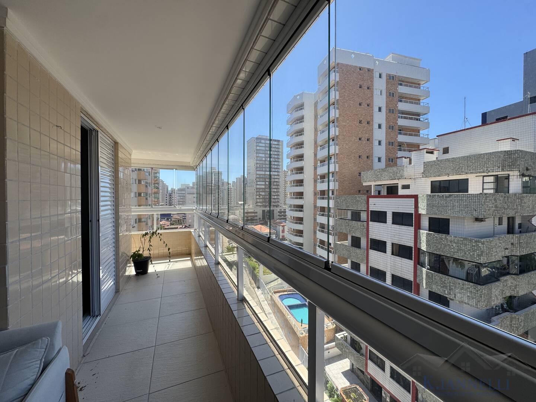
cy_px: 201
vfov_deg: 85.7
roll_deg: -0.4
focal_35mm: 14
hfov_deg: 102.1
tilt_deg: -1.0
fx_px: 217
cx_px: 268
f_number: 2.2
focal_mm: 2.22
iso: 50
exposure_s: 1/1034
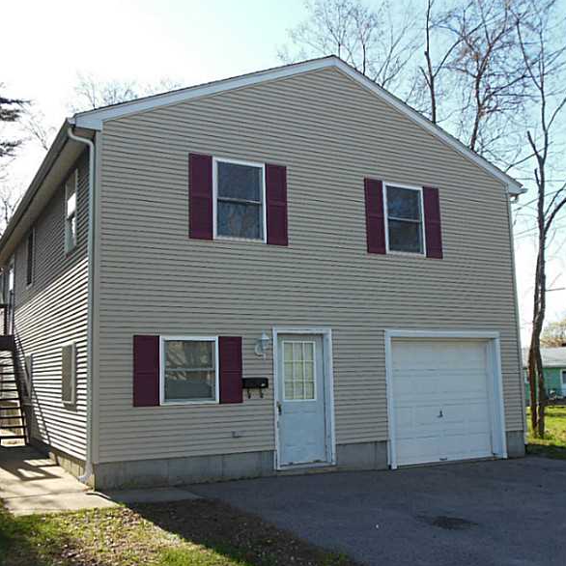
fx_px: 647
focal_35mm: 35
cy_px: 287
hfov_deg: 47.2
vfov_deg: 47.2
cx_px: 262
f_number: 3.3
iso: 125
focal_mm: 5.2
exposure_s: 1/500
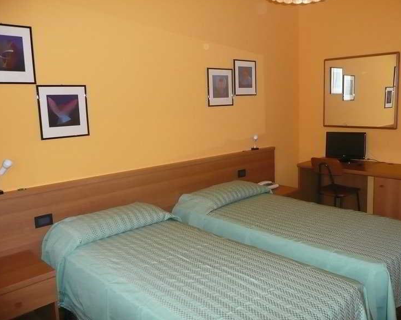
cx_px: 214
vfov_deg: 48.5
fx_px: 356
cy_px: 156
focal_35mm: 30
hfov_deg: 58.7
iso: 320
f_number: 3.3
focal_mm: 4.6
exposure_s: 1/30
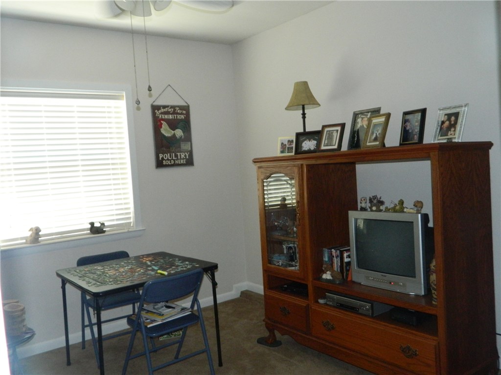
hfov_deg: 58.4
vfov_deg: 45.4
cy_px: 188
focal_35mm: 31
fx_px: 449
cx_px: 250
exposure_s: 1/30
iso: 400
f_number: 3.2
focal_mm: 5.6
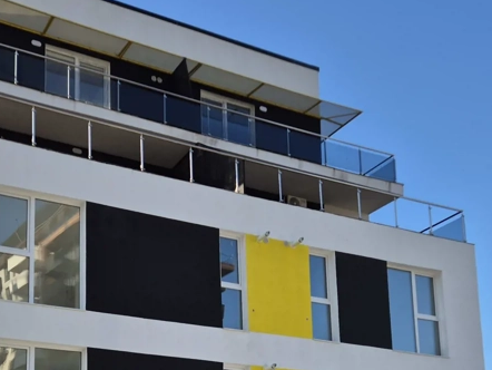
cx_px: 179
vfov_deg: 26.0
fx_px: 739
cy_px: 405
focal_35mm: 52
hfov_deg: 36.6
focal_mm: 5.4
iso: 25
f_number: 1.8
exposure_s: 1/996
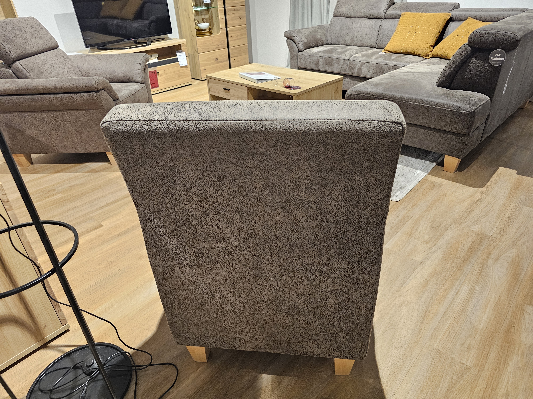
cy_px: 200
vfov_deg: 58.9
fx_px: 354
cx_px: 266
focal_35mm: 23
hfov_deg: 73.9
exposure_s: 1/100
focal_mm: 6.3
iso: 800
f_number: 1.7
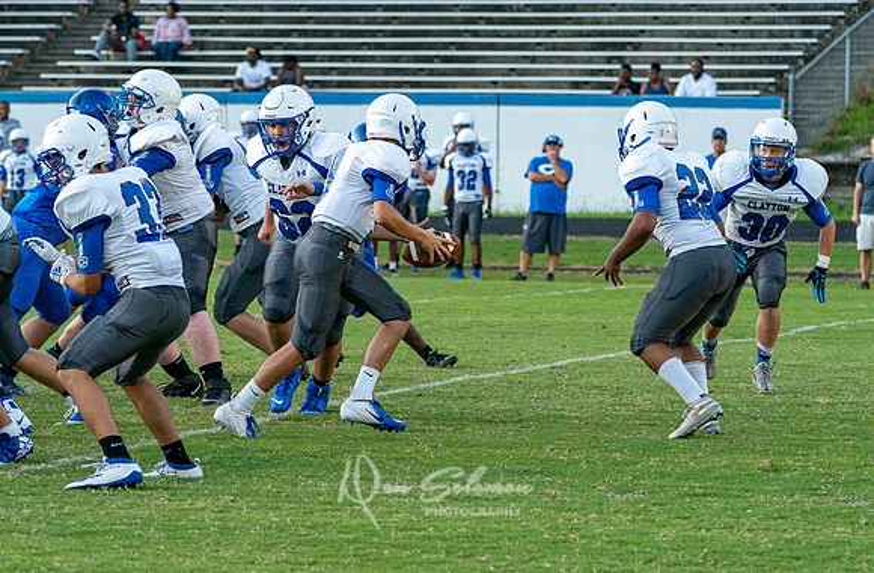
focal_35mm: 193
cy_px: 261
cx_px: 374
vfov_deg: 7.0
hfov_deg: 10.7
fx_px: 4670
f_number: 5.6
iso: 2000
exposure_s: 1/1000
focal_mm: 148
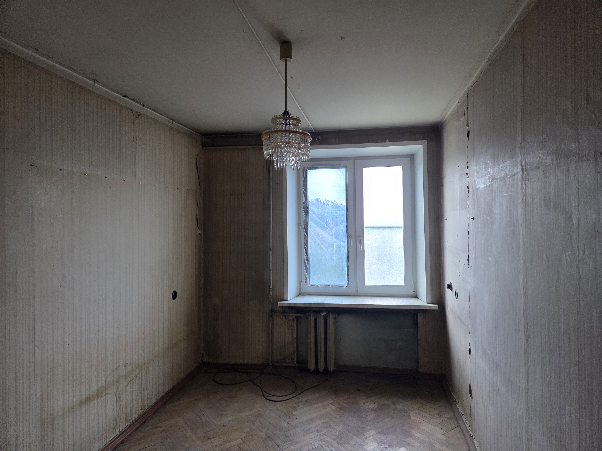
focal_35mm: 23
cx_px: 301
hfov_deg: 73.9
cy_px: 226
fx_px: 400
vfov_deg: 58.9
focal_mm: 5.4
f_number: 1.8
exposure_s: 1/100
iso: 400
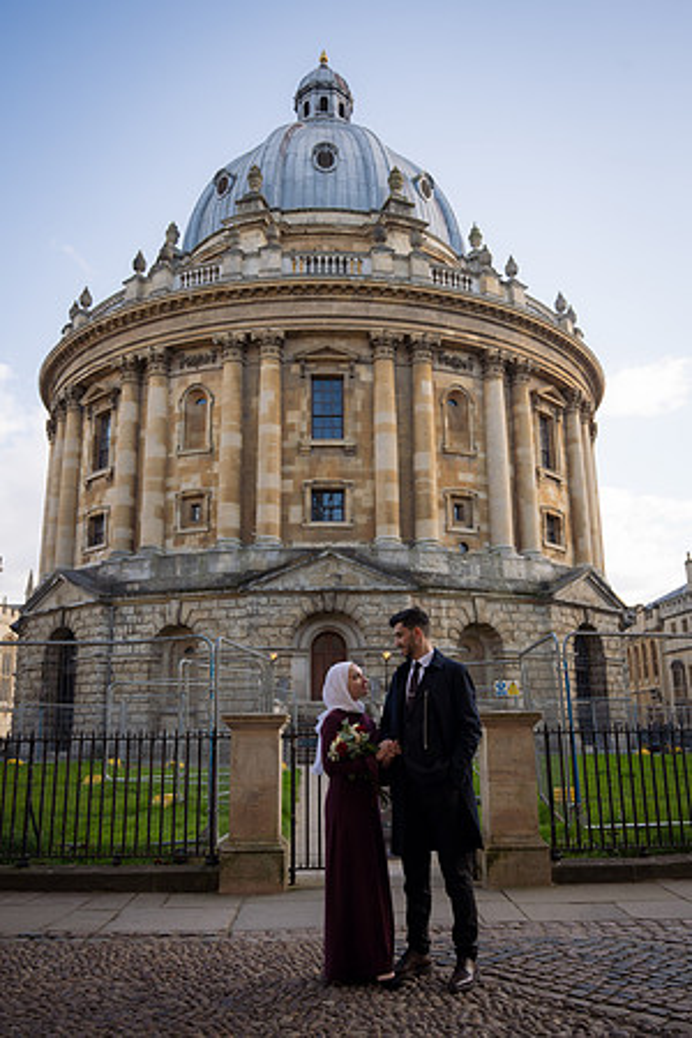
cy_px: 519
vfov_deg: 62.8
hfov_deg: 44.3
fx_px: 851
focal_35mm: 30
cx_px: 346
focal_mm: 29.5
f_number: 4
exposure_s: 1/250
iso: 100
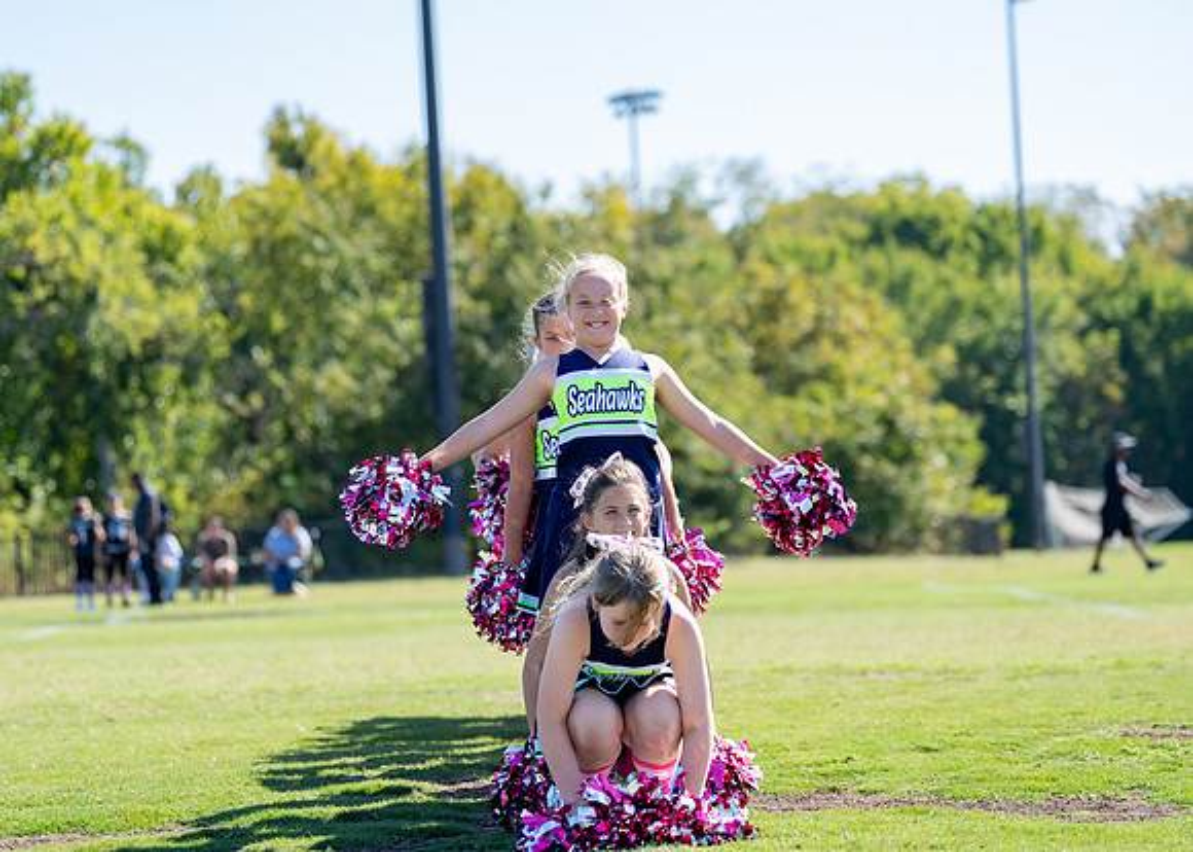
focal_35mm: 126
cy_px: 391
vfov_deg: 11.4
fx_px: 4260
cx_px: 582
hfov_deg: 15.9
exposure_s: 1/2000
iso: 200
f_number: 2.8
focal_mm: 106
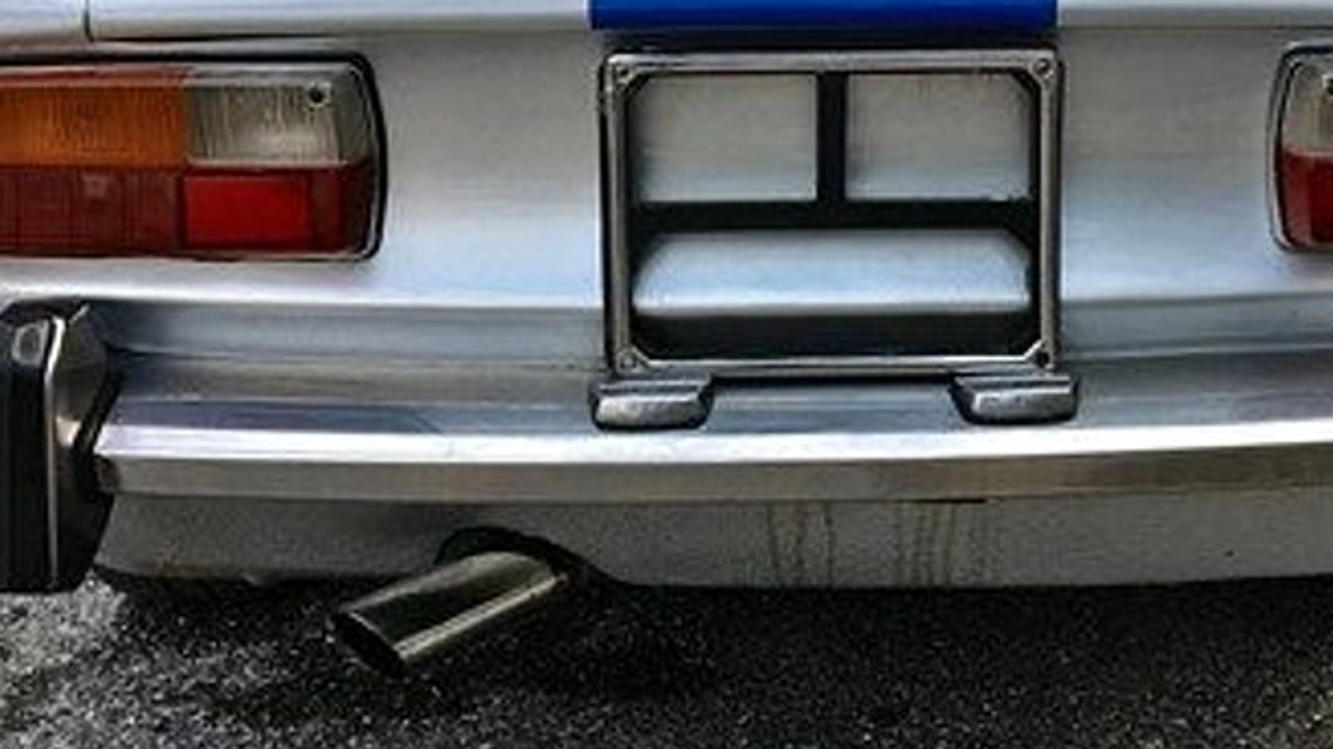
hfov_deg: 33.7
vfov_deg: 19.2
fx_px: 2191
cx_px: 808
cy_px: 115
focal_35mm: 62
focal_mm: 4.15
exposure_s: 1/705
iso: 25
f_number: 2.2
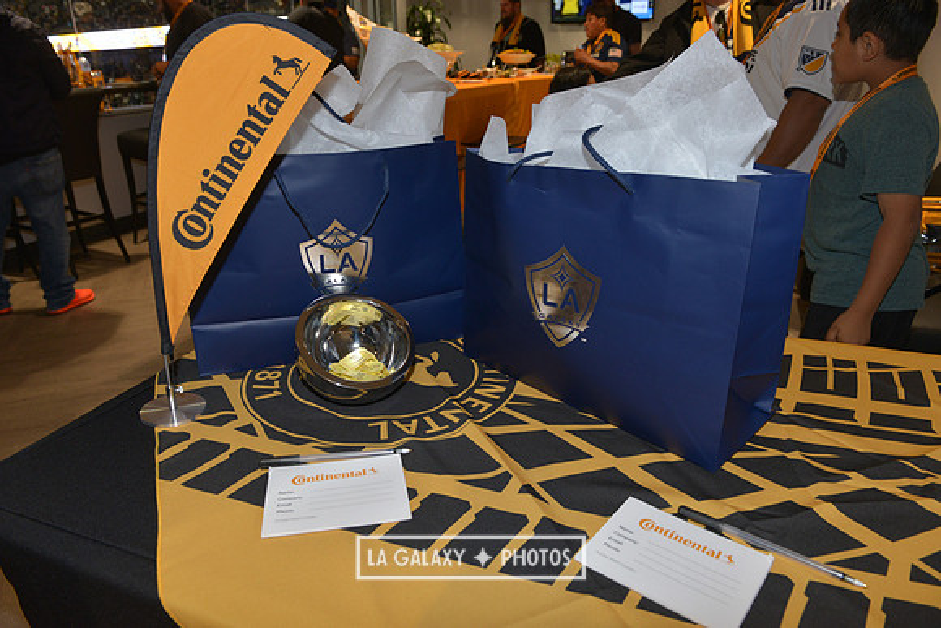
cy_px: 314
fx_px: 627
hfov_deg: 73.7
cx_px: 470
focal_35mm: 24
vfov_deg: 53.2
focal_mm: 24
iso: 800
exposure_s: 1/60
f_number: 7.1
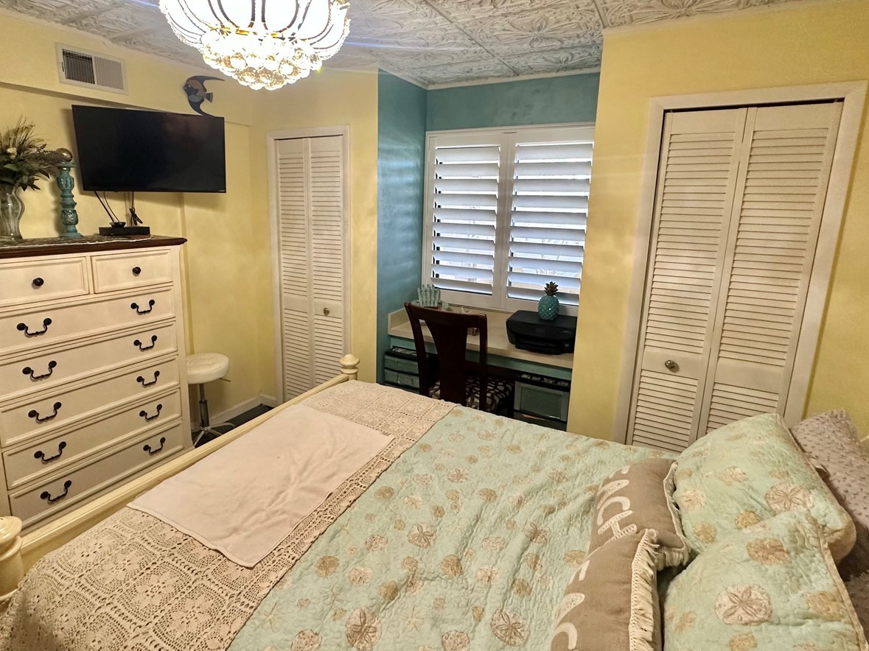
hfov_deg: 84.4
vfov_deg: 68.4
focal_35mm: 19
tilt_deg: -11.1
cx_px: 394
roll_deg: -0.3
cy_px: 288
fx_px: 477
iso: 320
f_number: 2.2
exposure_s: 1/120
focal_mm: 2.22
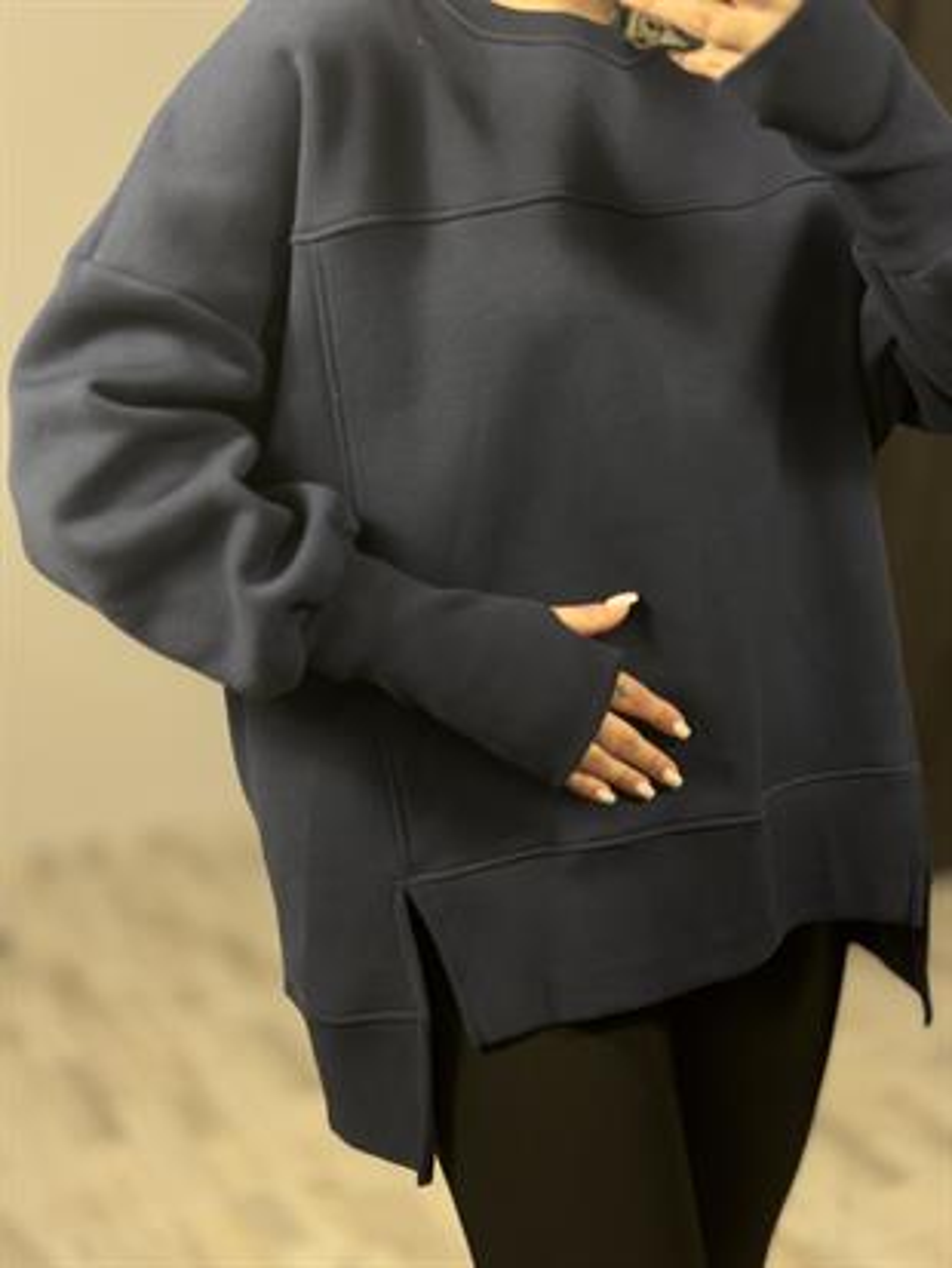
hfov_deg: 30.3
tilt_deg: -37.4
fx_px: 1759
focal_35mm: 48
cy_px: 634
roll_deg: +4.8
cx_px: 476
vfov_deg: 39.6
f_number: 1.78
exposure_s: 1/100
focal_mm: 6.86
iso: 160
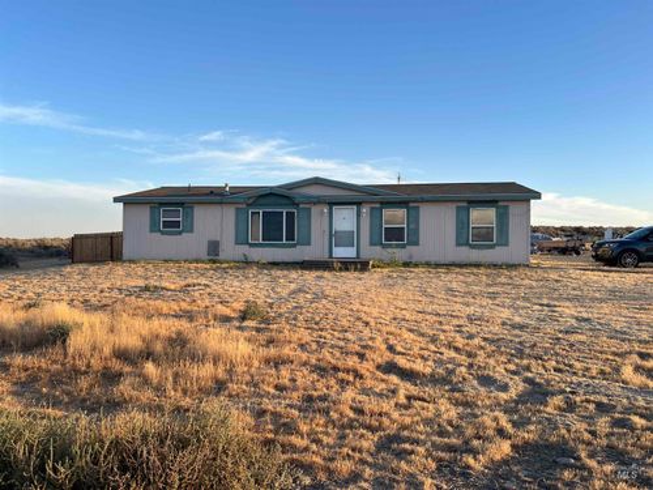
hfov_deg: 67.3
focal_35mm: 26
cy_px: 245
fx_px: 490
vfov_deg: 53.1
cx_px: 326
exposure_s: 1/1171
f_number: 1.5
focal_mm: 5.7
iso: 50
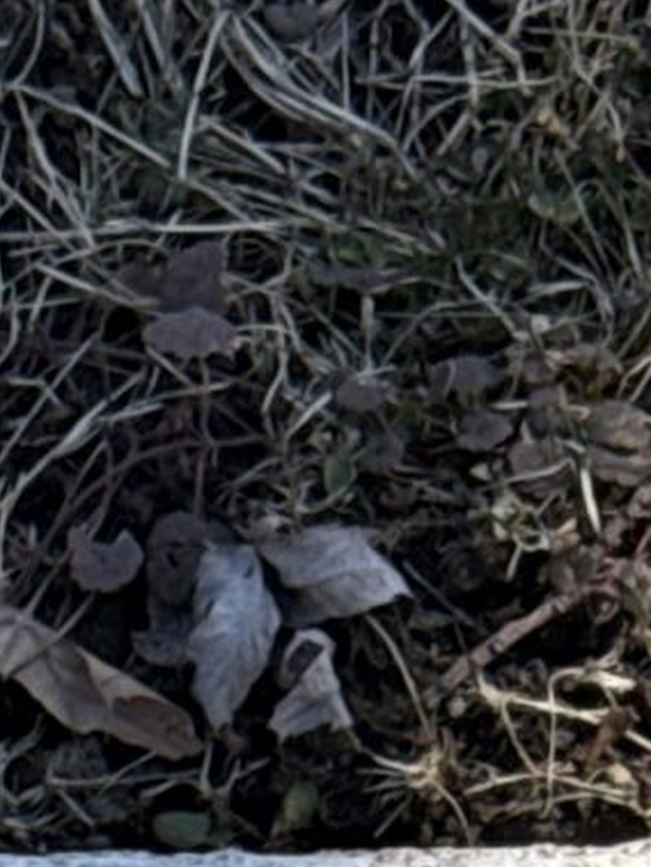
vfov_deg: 5.6
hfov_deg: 4.6
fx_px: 8140
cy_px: 2734
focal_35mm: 325
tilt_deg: -76.9
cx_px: 358
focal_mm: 6.76
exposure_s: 1/1427
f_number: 1.78
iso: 64
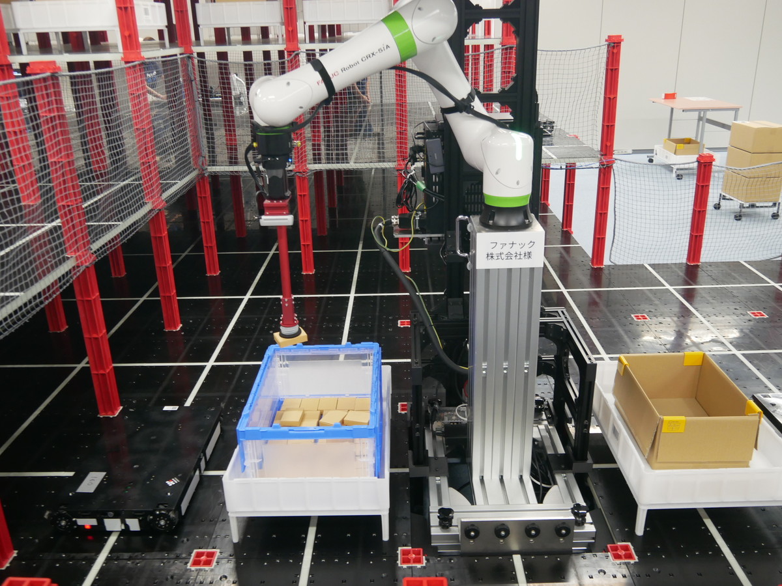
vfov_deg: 46.8
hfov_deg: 60.0
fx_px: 678
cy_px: 293
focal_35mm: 30
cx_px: 391
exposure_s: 1/60
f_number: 3.6
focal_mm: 15
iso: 800
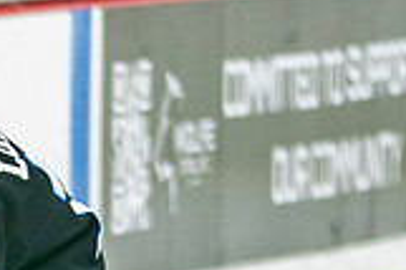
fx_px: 15513
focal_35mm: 1377
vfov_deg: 1.0
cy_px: 387
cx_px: -99
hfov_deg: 1.5
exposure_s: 1/640
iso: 400
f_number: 2.8
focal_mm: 200
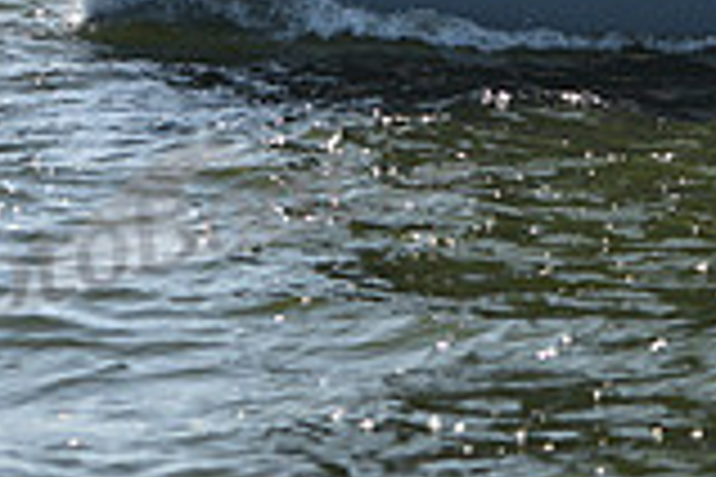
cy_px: -61
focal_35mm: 256
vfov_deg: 5.3
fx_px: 5091
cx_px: 716
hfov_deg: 8.0
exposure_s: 1/1000
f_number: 3.2
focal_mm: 70
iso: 250
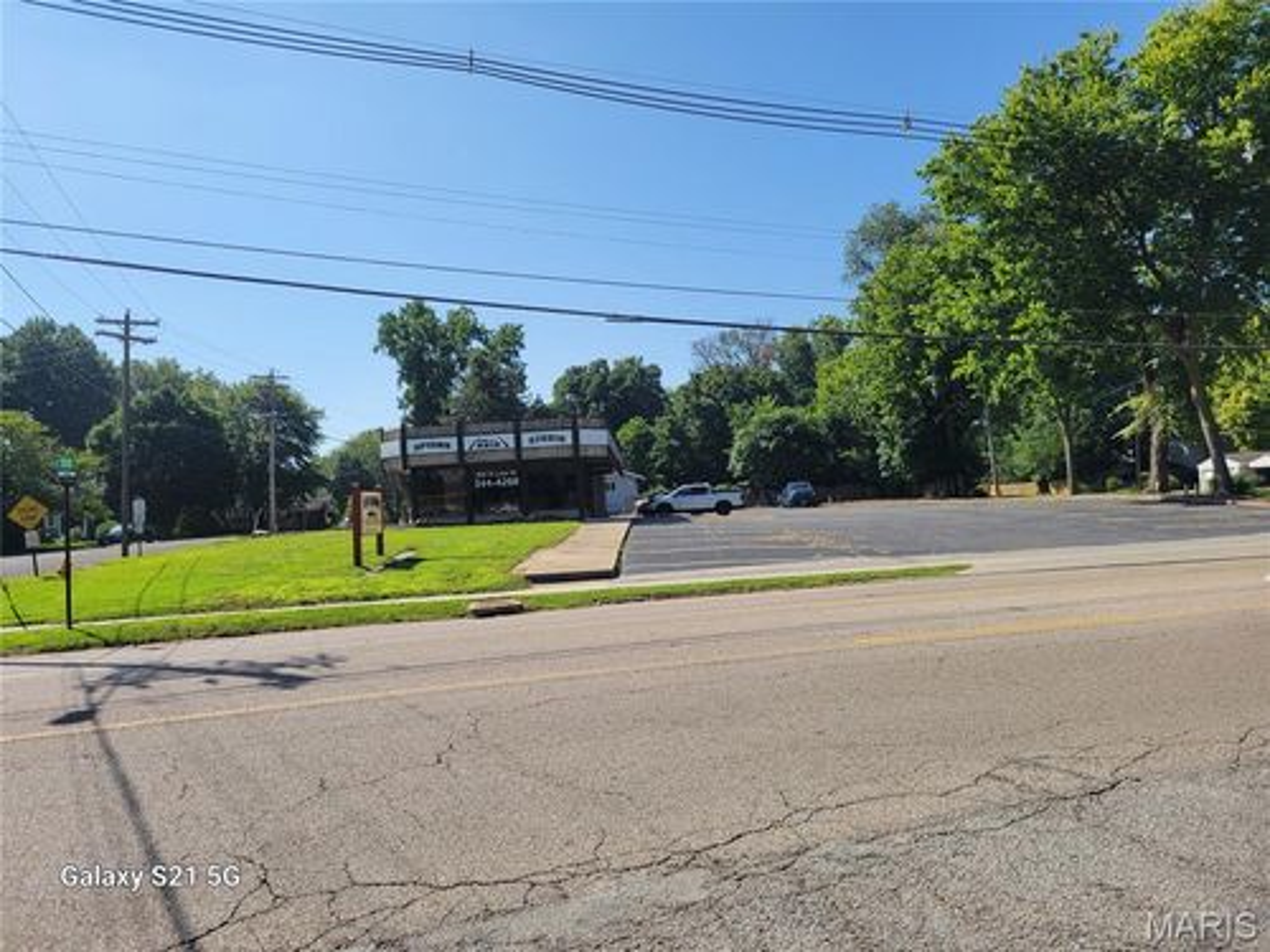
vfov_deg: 53.1
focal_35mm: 26
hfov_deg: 67.3
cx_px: 635
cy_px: 476
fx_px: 954
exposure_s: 1/2483
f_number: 1.8
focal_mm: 5.4
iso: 40
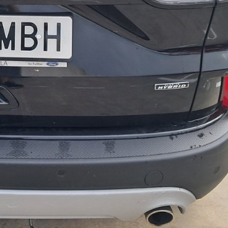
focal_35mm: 83
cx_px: -12
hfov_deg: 20.1
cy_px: -21
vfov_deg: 20.0
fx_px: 619
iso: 50
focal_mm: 4
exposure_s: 1/168
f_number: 1.8
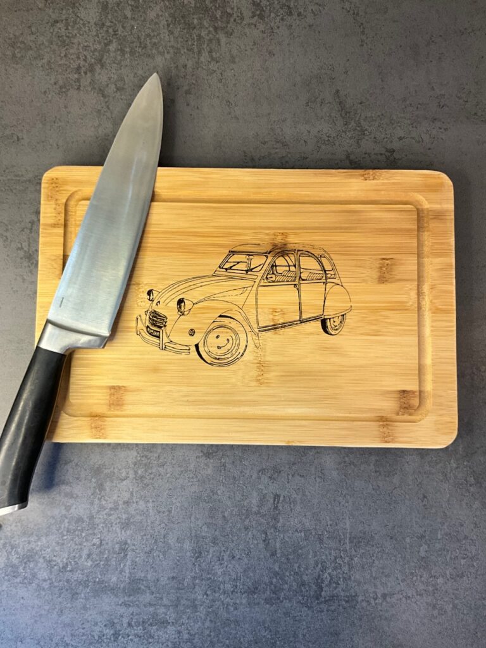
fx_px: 543
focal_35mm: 29
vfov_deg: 61.7
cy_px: 324
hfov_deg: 48.2
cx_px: 243
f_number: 1.8
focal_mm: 3
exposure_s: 1/60
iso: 100
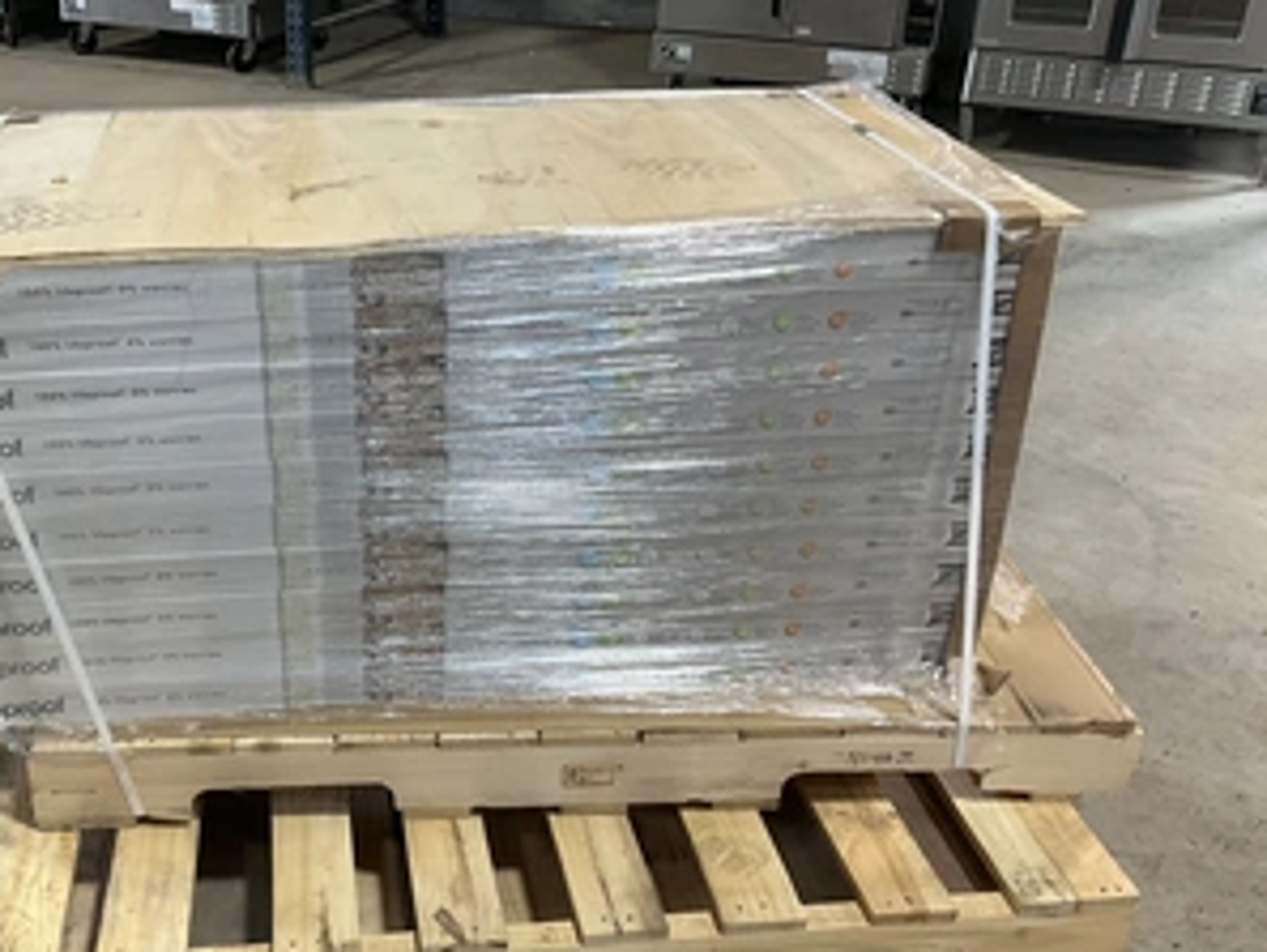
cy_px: 525
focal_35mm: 39
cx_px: 418
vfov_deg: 36.8
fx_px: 1428
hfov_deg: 47.0
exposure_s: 1/60
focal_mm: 3
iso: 64
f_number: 1.8
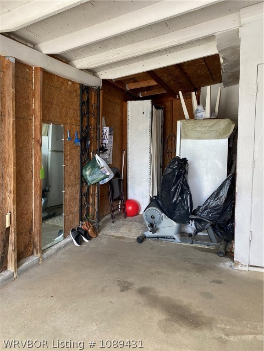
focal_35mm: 26
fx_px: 264
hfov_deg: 53.1
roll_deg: -1.0
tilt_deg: -6.7
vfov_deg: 67.3
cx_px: 132
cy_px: 176
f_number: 1.8
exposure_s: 1/121
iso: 80
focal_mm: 4.25
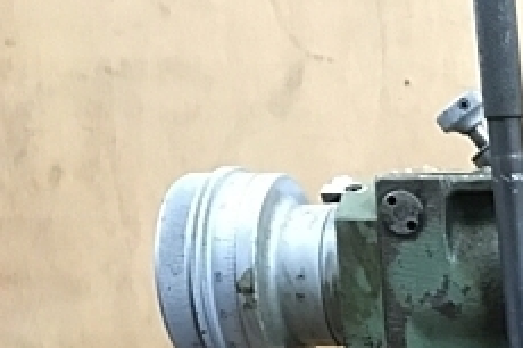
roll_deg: -1.4
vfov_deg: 15.5
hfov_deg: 22.3
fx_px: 1176
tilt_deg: -19.5
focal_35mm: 81
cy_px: 528
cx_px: 696
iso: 80
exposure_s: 1/15
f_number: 1.8
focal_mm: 3.99
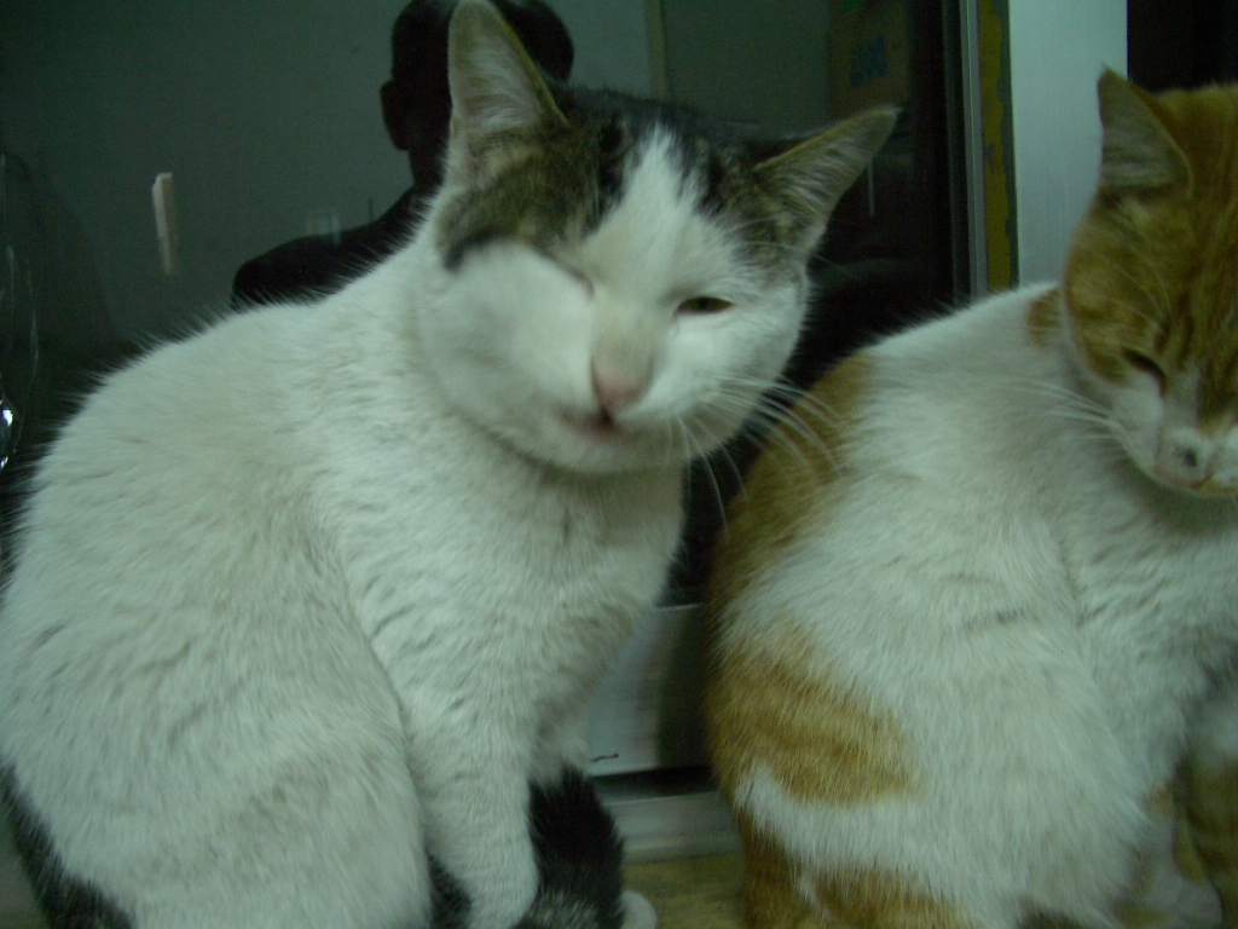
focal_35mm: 35
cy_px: 464
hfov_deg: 52.6
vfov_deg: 40.7
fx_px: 1252
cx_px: 619
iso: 100
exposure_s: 1/10
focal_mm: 5.8
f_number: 2.6
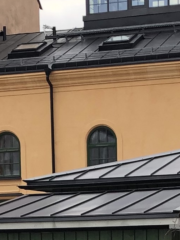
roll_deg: +1.3
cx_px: 64
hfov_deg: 8.8
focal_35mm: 168
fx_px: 1165
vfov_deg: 11.3
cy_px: 366
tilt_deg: -5.0
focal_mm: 3.99
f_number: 1.8
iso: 20
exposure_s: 1/187
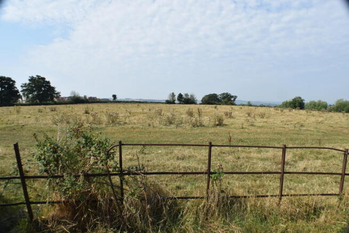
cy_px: 116
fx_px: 262
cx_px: 174
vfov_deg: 48.0
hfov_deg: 67.4
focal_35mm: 27
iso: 200
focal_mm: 18
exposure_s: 1/400
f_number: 10
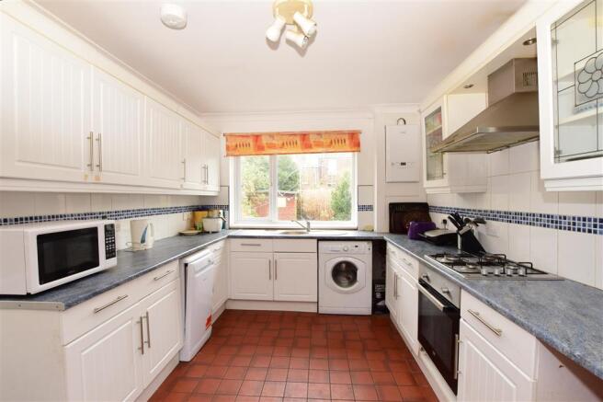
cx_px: 302
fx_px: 251
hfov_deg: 100.4
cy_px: 201
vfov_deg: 77.3
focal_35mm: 15
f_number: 10
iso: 400
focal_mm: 10
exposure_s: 1/5
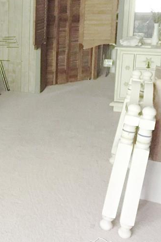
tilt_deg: -13.0
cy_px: 82
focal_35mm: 62
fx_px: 416
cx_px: -72
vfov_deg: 32.1
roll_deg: +1.7
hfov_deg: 19.4
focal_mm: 4.15
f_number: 2.2
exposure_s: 1/15
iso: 640
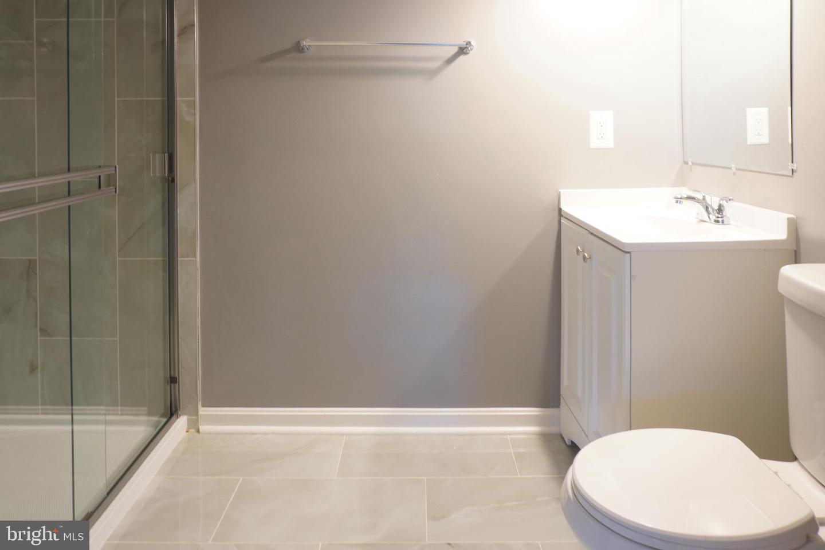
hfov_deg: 73.7
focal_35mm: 24
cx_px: 412
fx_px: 550
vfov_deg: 53.1
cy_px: 275
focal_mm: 16
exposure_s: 1/2
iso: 100
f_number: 7.1
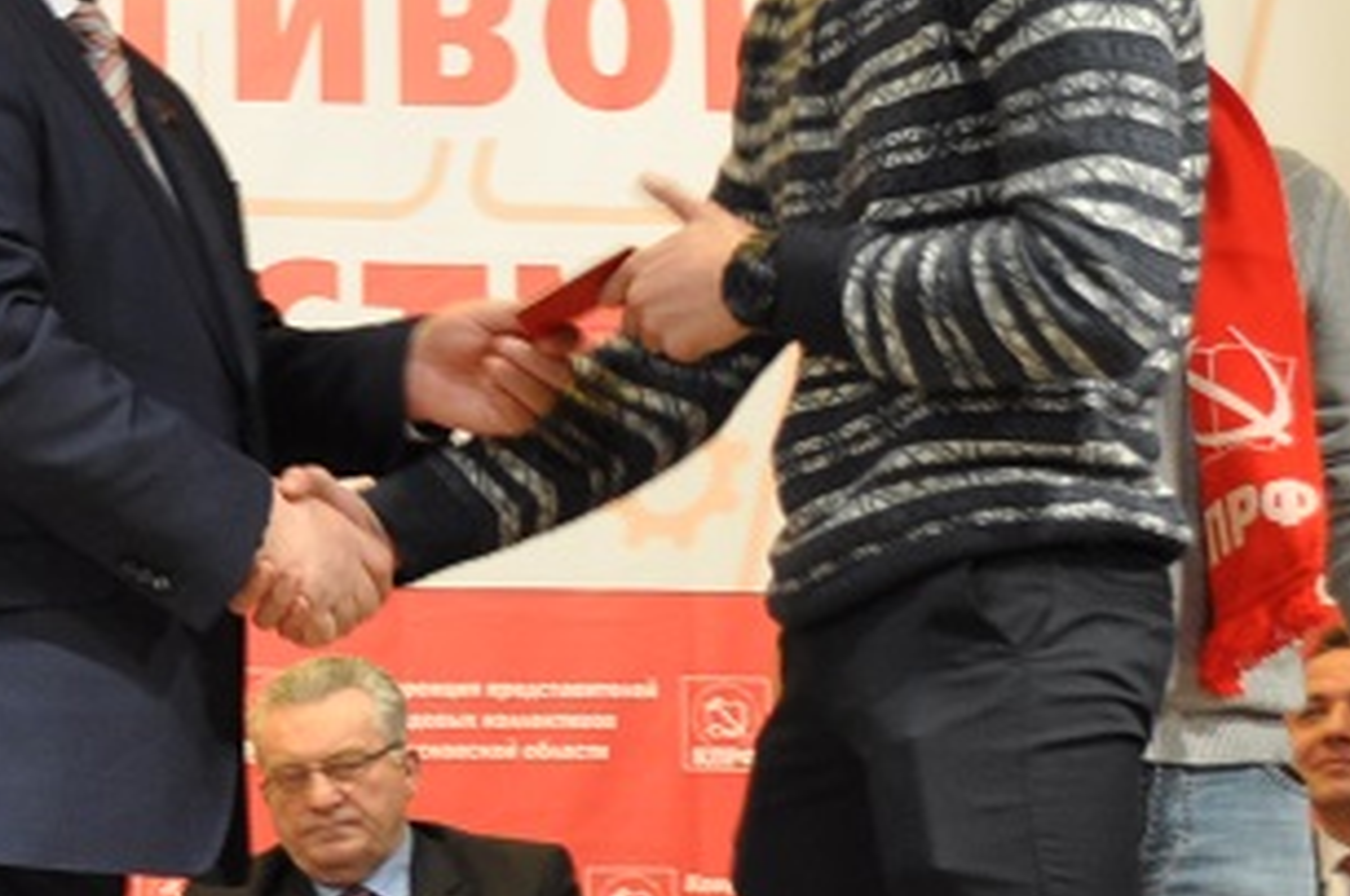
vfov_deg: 9.8
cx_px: -258
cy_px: 435
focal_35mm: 139
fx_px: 5204
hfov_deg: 14.3
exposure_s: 1/20
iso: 400
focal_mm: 22
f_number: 4.5
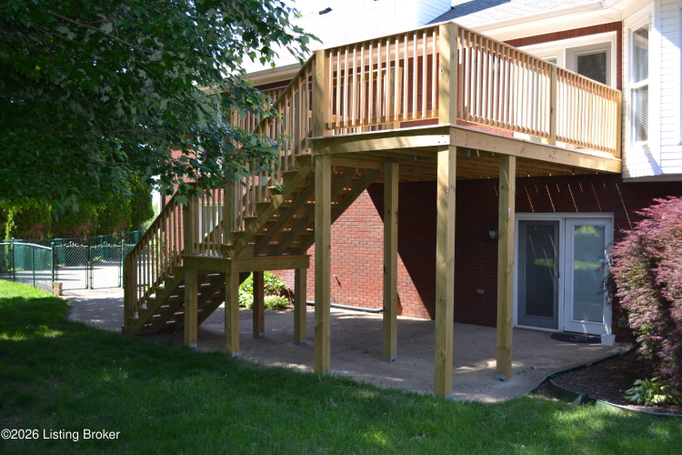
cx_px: 341
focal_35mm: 36
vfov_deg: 36.9
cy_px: 228
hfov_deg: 53.1
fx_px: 682
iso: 110
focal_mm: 24
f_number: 4
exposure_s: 1/125
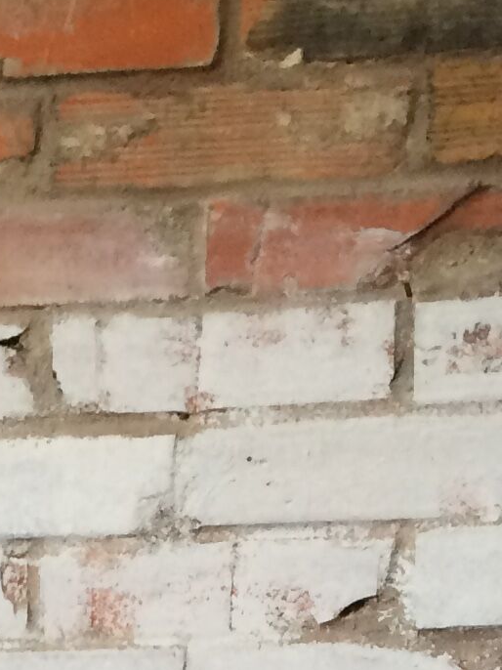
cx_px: -225
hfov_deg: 10.4
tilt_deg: -10.5
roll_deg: -0.3
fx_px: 2670
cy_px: 1448
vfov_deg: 12.2
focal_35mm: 138
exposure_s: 1/30
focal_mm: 4.15
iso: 80
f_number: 2.2
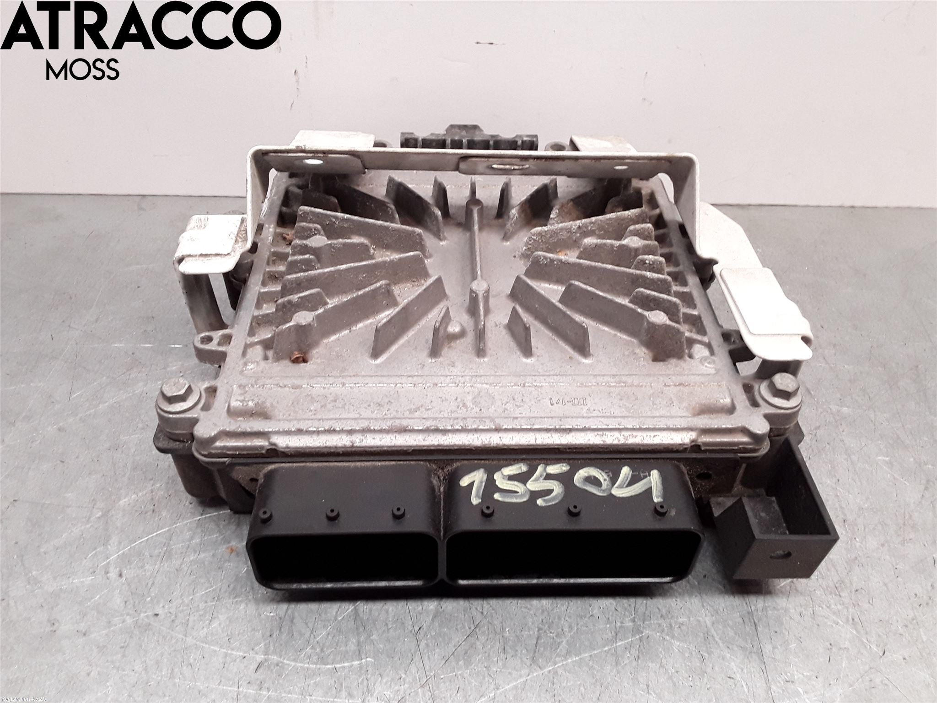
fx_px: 758
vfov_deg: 49.7
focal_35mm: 28
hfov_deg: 63.4
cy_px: 352
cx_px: 468
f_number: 1.9
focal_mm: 2.91
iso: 100
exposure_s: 1/100
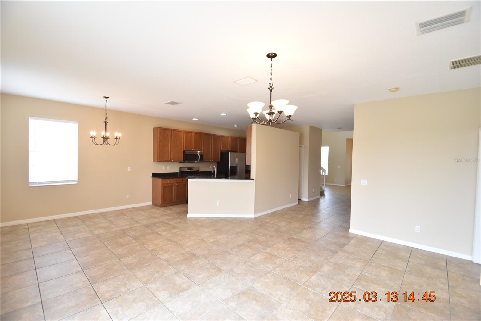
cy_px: 160
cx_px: 240
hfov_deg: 100.4
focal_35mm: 15
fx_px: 200
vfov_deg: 77.3
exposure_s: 1/80
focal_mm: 10
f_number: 4.5
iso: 400
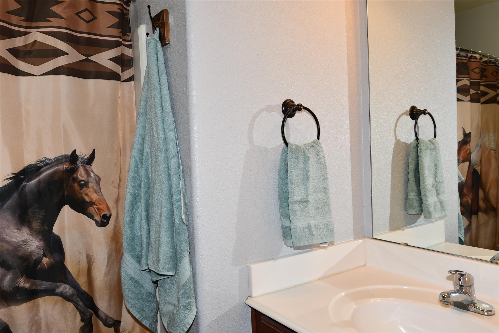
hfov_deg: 65.5
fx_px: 388
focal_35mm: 28
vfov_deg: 46.4
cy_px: 166
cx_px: 250
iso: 125
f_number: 4.5
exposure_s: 1/60
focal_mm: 14
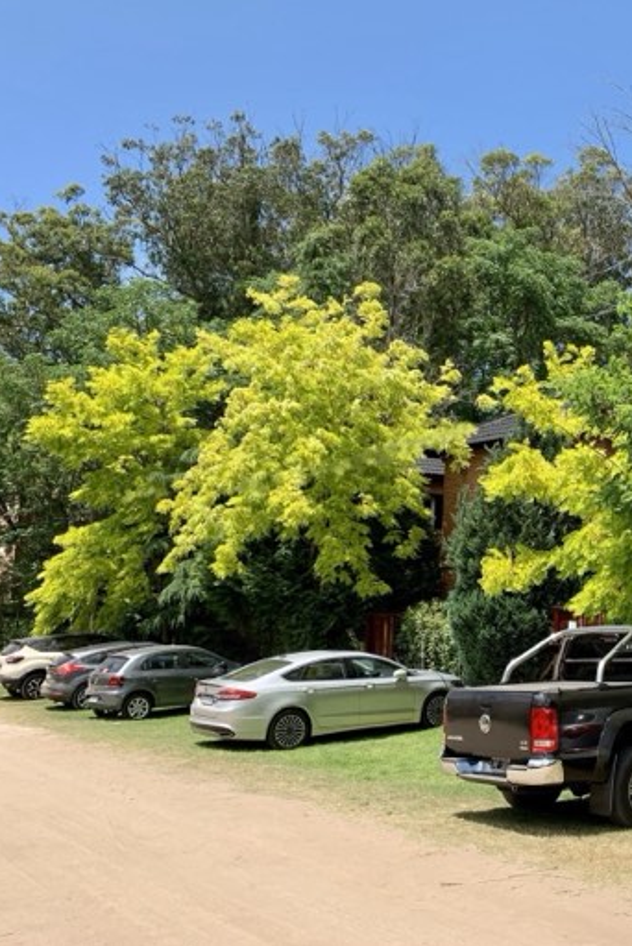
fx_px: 999
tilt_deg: +7.8
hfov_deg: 32.9
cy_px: 451
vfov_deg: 50.7
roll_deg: -1.3
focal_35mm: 38
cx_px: 597
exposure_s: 1/1406
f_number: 1.8
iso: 25
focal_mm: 4.25
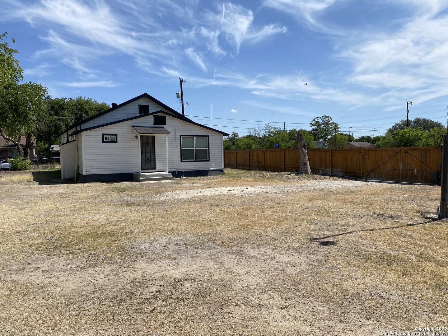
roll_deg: +0.4
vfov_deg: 53.1
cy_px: 168
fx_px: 336
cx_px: 224
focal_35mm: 26
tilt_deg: -2.4
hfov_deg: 67.3
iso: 32
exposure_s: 1/4444
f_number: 1.8
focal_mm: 4.25
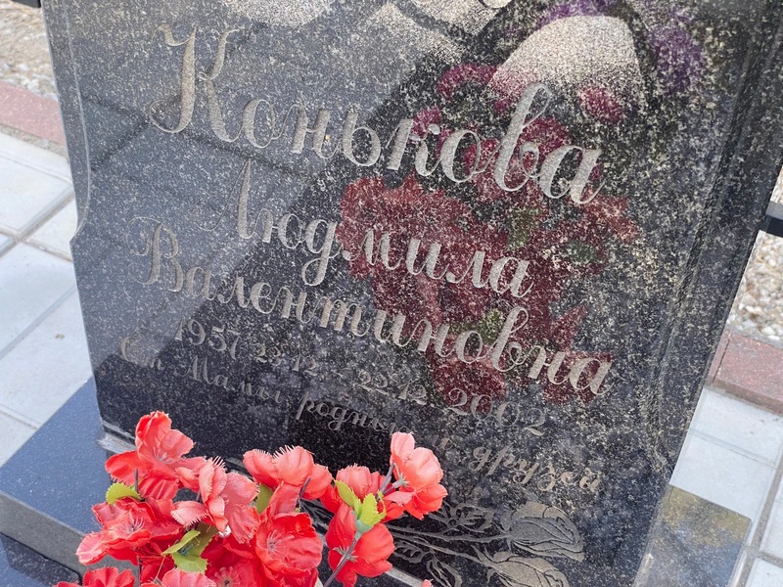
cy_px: 294
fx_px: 1176
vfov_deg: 28.0
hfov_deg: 36.8
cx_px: 392
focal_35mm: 52
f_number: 2
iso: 40
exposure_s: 1/122
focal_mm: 6
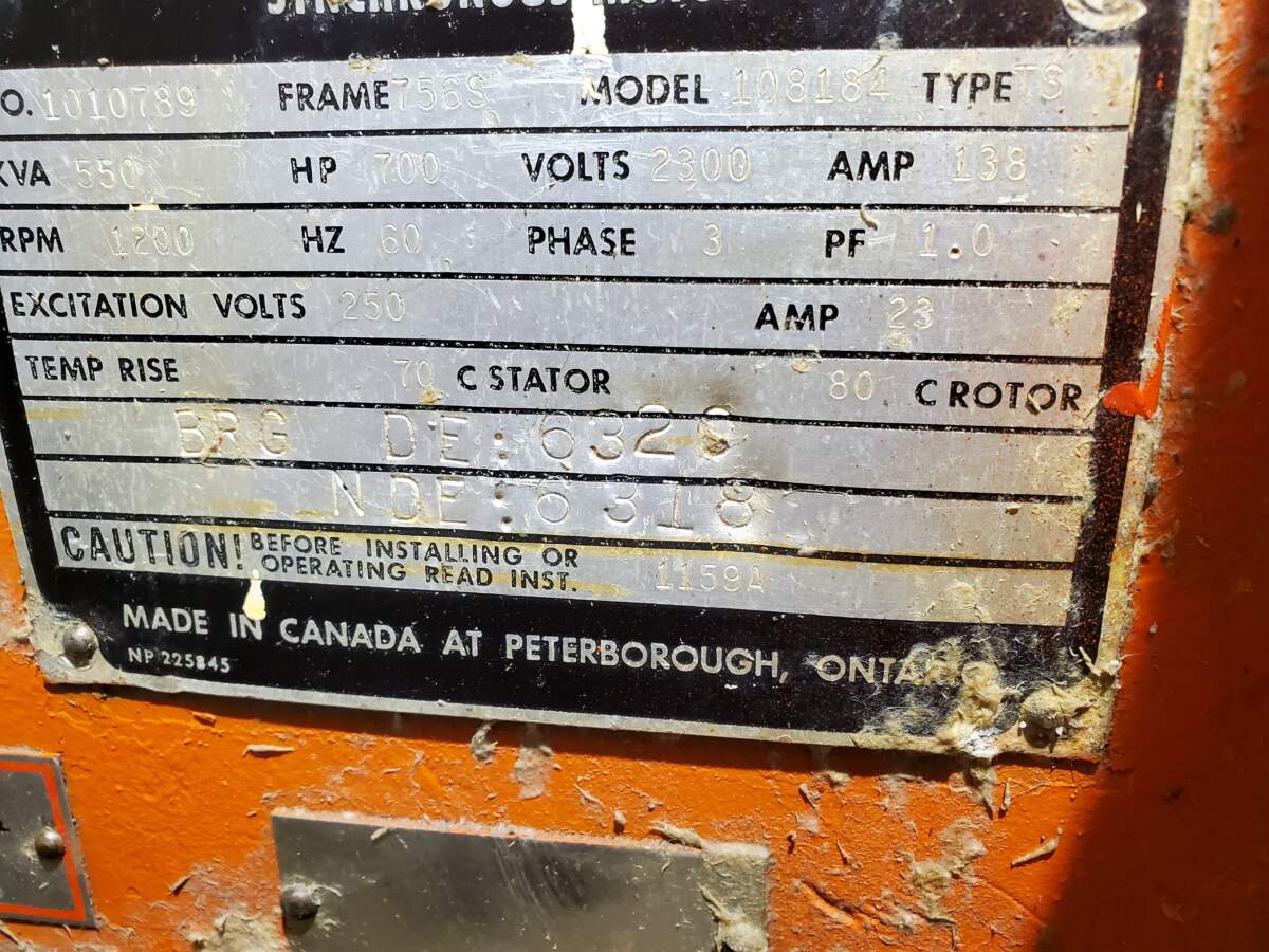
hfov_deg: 67.3
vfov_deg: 53.1
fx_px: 953
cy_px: 476
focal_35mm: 26
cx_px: 634
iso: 320
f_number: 2.4
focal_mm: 4.3
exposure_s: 1/120
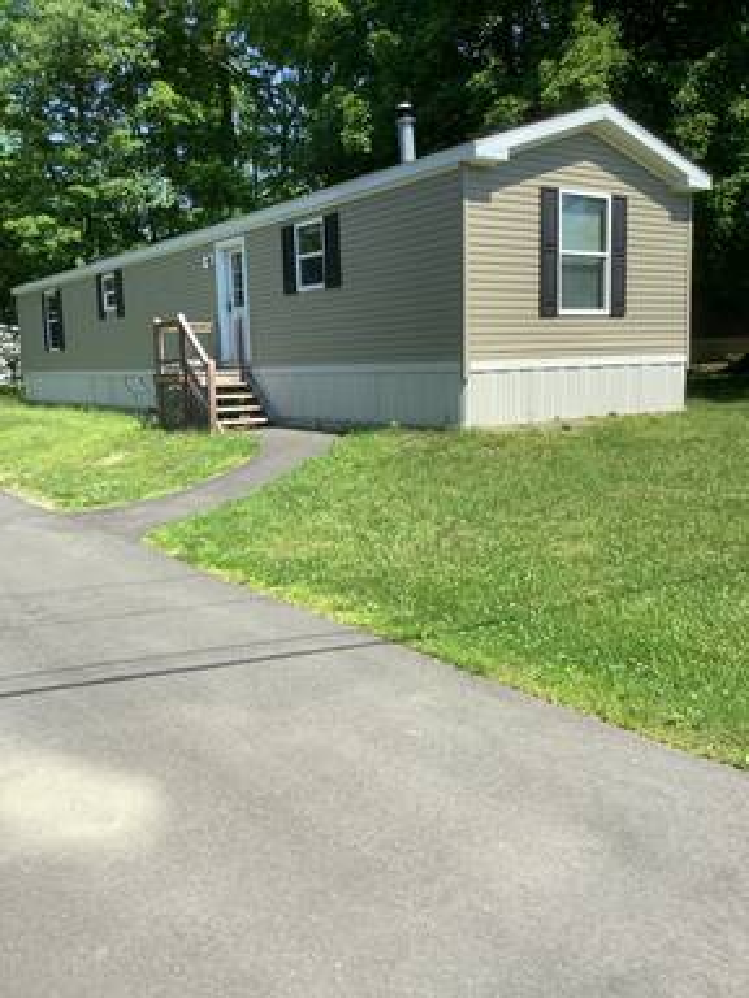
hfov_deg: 45.4
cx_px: 374
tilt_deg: -7.8
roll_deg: +1.6
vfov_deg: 58.4
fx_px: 894
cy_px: 499
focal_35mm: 31
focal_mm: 3.3
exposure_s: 1/994
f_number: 2.4
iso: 25
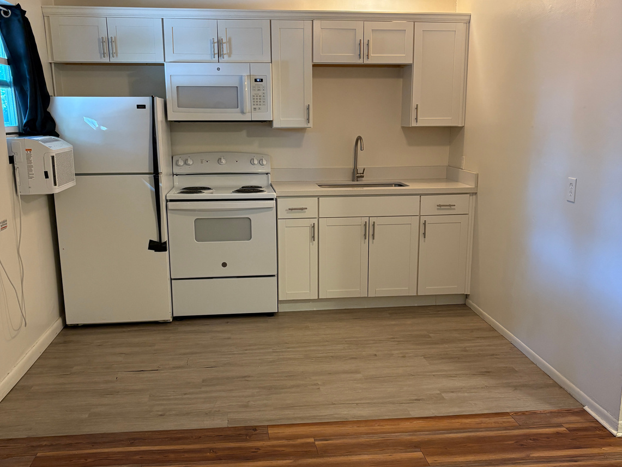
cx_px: 310
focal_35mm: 35
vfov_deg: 40.7
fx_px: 629
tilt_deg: -12.6
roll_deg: +0.9
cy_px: 255
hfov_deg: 52.6
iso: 200
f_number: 1.6
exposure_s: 1/60
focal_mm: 5.96
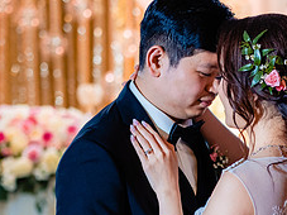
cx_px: 268
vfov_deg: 6.3
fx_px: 1956
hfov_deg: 8.4
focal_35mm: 236
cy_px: 184
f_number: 2
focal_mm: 56
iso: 640
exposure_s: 1/200
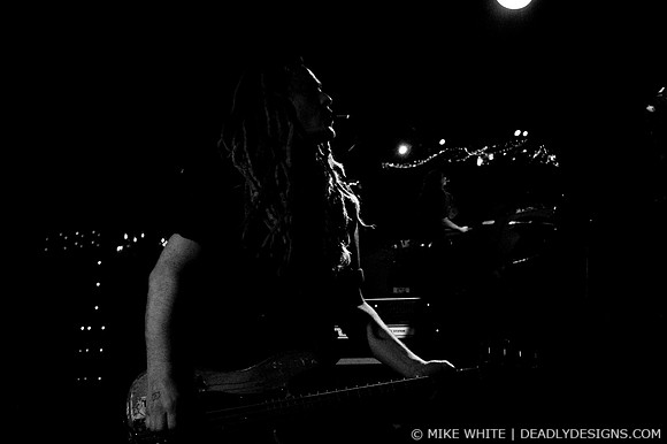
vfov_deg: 20.6
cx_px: 334
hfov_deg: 30.5
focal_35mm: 66
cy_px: 222
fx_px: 1222
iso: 800
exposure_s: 1/60
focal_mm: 44
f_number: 2.8
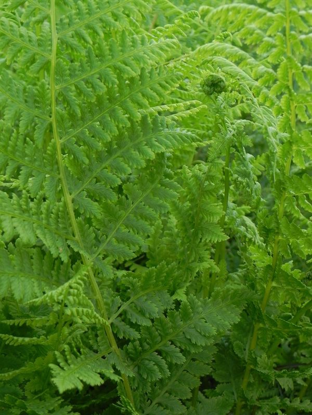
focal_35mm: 117
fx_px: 1406
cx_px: 156
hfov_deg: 12.7
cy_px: 208
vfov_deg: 16.8
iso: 160
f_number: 4.5
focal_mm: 20.8
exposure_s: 1/100
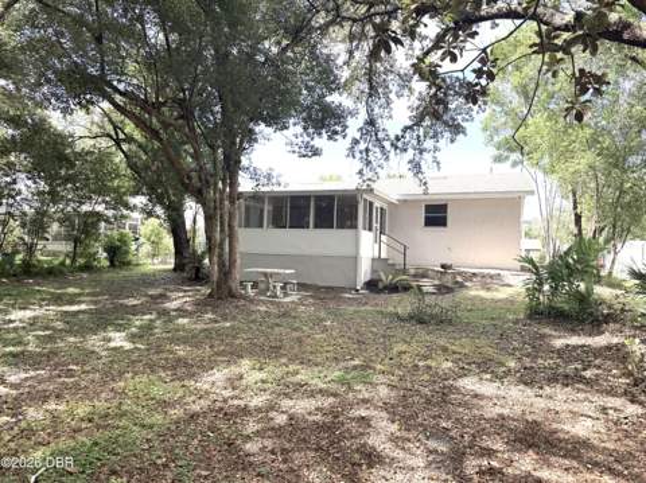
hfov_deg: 71.7
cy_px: 242
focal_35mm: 24
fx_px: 447
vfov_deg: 56.7
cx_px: 323
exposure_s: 1/888
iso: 80
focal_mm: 6.76
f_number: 1.78
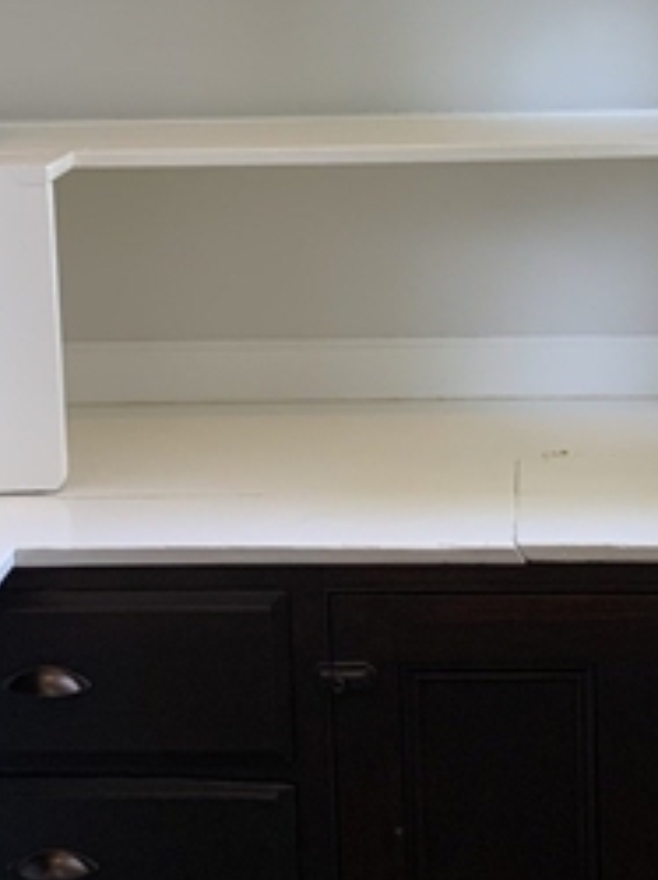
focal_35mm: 80
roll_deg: +0.6
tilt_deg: -8.1
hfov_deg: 18.4
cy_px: 211
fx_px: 2031
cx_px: 366
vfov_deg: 24.2
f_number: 1.8
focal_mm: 4.25
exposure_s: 1/60
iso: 64
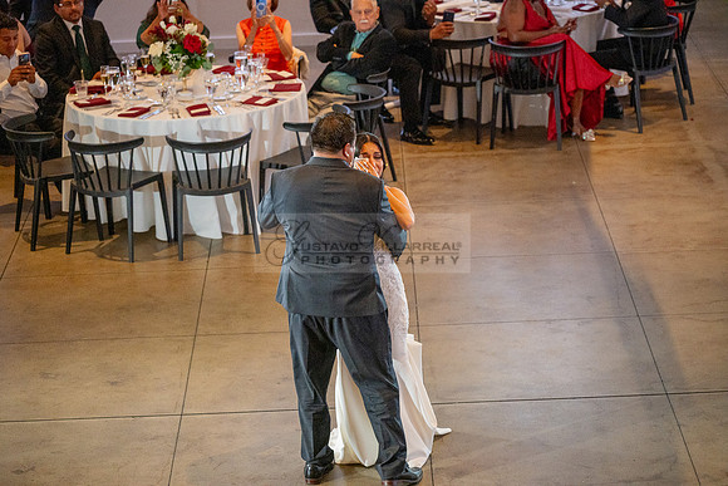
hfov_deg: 17.1
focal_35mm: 120
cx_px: 364
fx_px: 2427
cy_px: 243
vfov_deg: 11.4
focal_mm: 120
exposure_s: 1/200
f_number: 4
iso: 3200
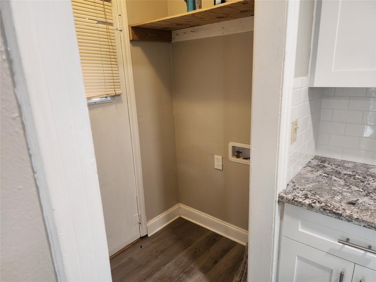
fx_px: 250
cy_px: 141
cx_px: 188
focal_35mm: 23
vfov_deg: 58.9
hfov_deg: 73.9
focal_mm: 6.4
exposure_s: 1/60
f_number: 1.8
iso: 200
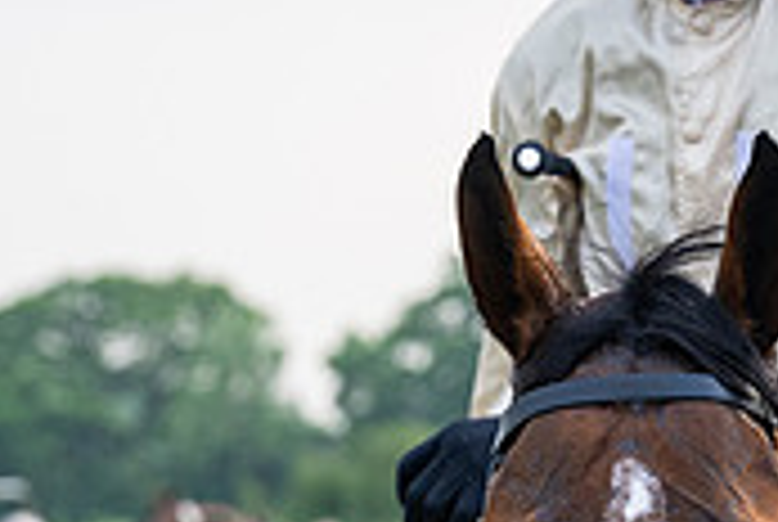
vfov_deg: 4.6
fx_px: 6429
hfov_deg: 6.9
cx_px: 951
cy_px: 577
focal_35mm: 297
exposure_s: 1/1250
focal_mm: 70
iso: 800
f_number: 4
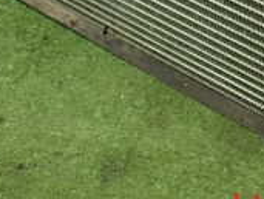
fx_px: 802
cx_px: 119
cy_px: -119
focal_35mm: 105
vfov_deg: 13.2
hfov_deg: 18.7
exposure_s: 1/100
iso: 800
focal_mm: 5.4
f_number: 2.3
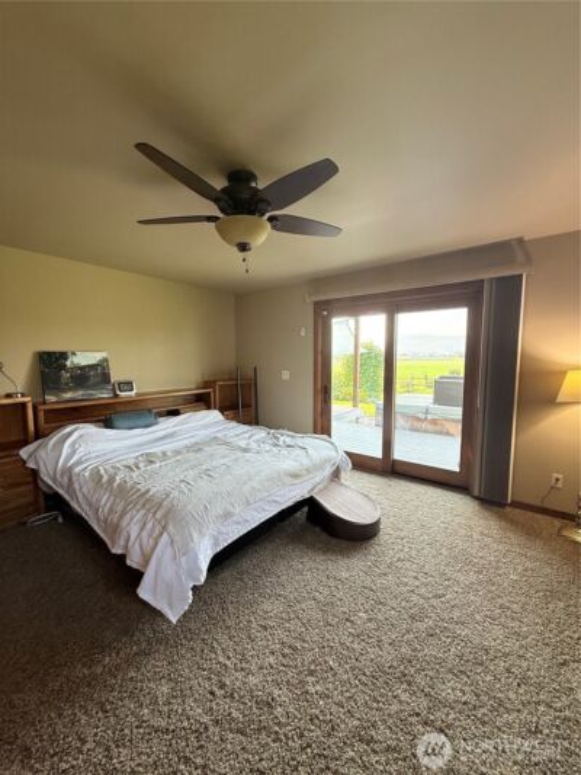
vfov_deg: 102.1
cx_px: 290
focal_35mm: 14
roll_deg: -0.6
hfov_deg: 85.7
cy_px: 388
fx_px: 313
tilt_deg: -4.4
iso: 80
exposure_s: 1/120
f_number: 2.2
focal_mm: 2.22
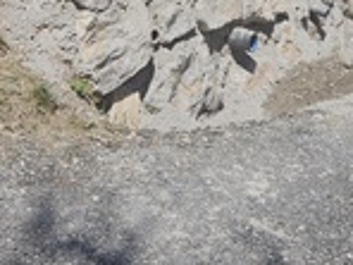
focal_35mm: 70
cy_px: -67
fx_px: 714
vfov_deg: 19.6
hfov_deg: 27.8
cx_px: 165
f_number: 1.8
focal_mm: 5.4
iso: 25
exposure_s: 1/3427
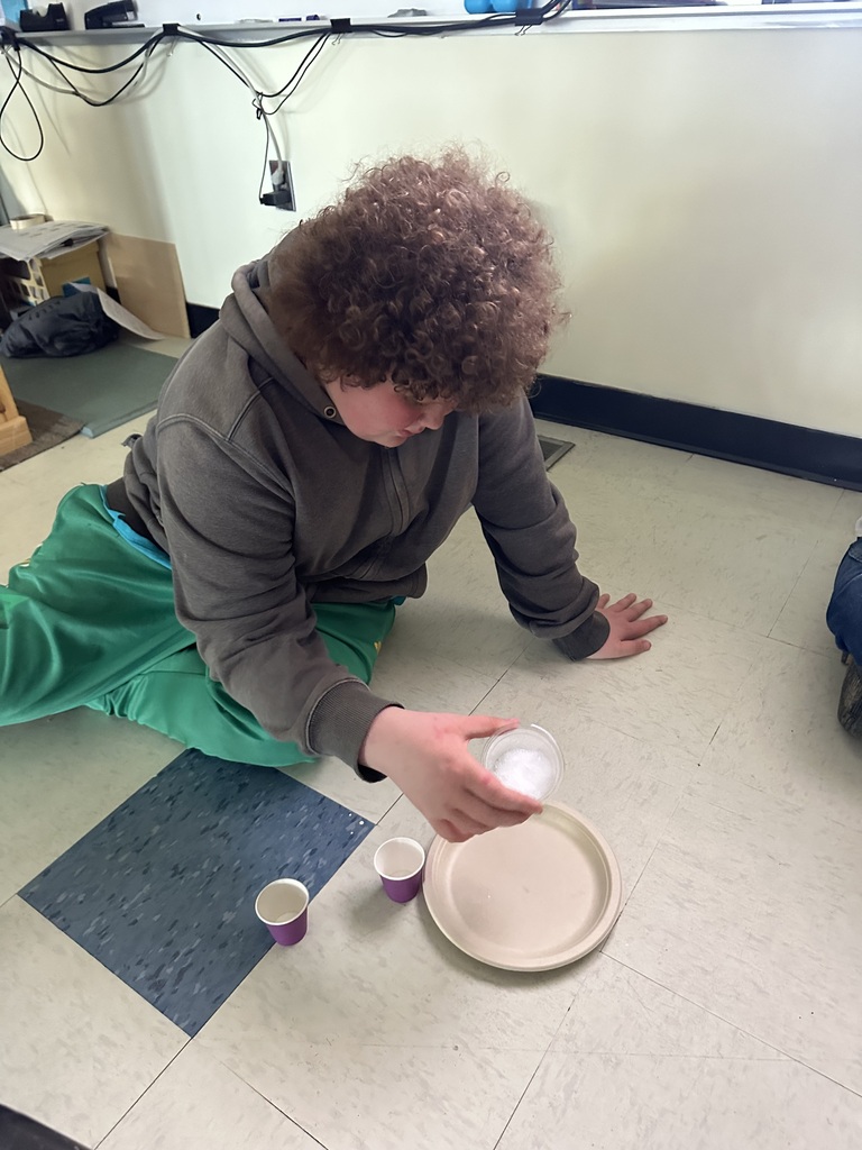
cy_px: 575
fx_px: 797
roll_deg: +1.4
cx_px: 431
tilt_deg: -35.5
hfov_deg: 56.8
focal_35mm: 24
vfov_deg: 71.6
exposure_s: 1/30
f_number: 1.78
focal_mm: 6.86
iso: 1250
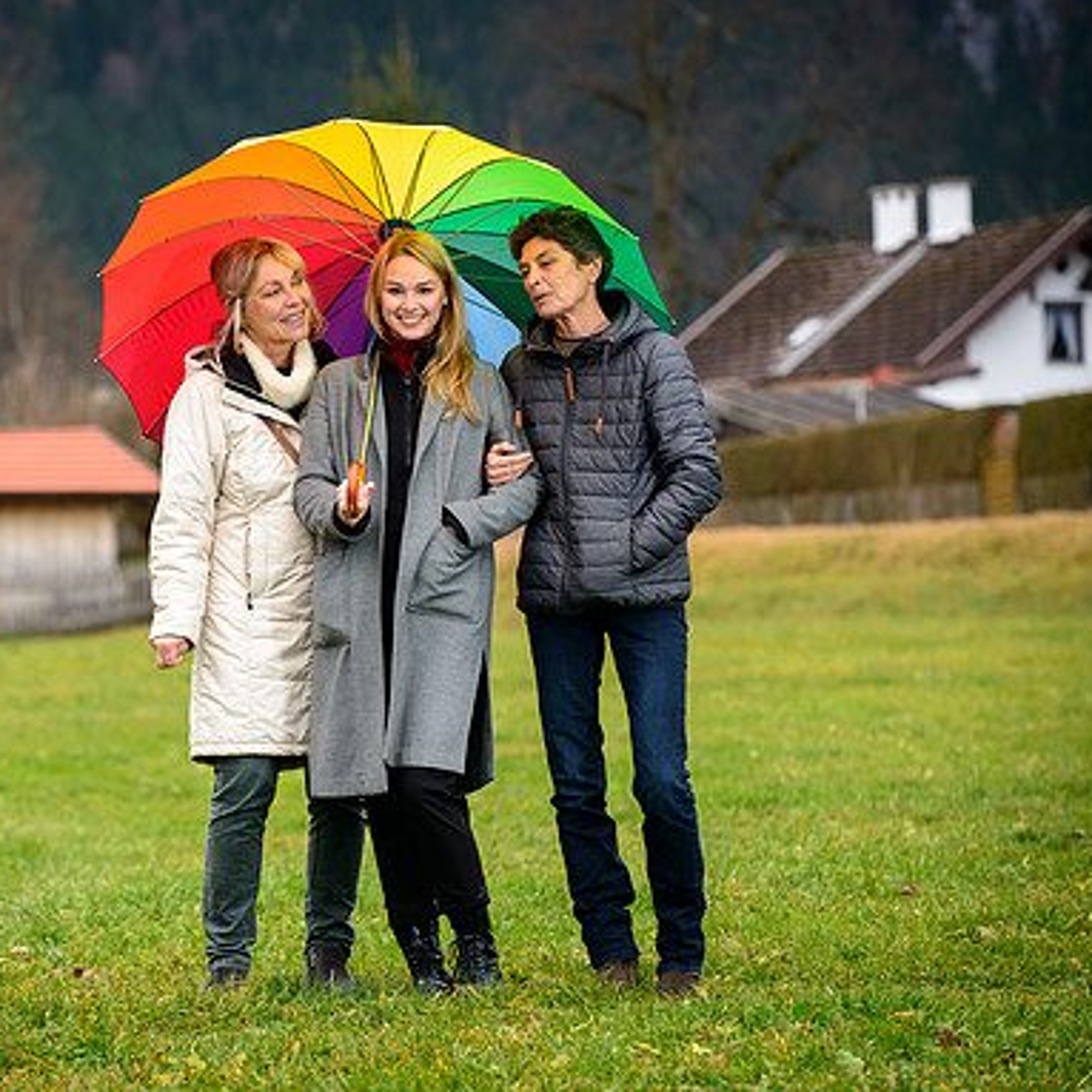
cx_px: 336
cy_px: 543
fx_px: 6424
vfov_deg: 9.7
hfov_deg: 9.7
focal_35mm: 180
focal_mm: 140
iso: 800
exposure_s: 1/250
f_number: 5
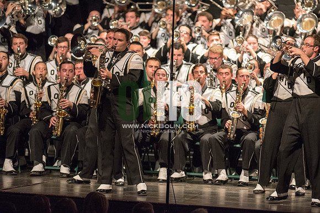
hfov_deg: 6.9
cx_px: 160
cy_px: 106
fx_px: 2667
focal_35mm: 300
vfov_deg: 4.6
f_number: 2.8
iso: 4000
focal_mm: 300
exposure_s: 1/500
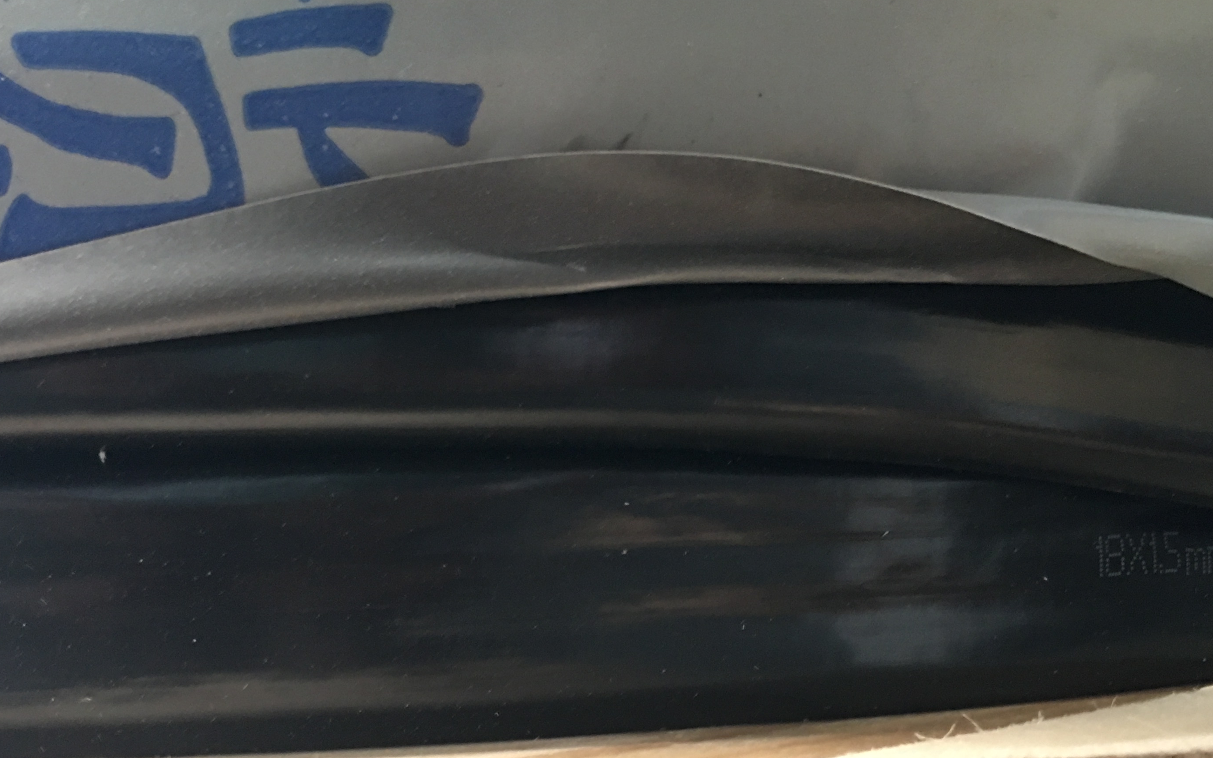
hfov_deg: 44.3
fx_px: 1488
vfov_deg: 28.2
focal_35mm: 45
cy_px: 555
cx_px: 574
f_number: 2.2
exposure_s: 1/8
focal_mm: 4.15
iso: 125
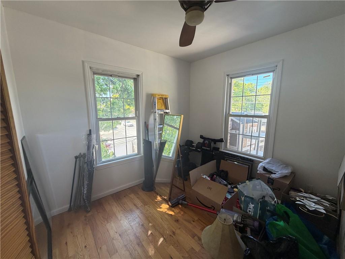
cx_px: 172
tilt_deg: -8.3
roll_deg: +1.1
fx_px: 140
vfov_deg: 85.7
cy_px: 130
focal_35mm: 14
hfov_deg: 102.1
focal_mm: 2.22
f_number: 2.2
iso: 160
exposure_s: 1/121
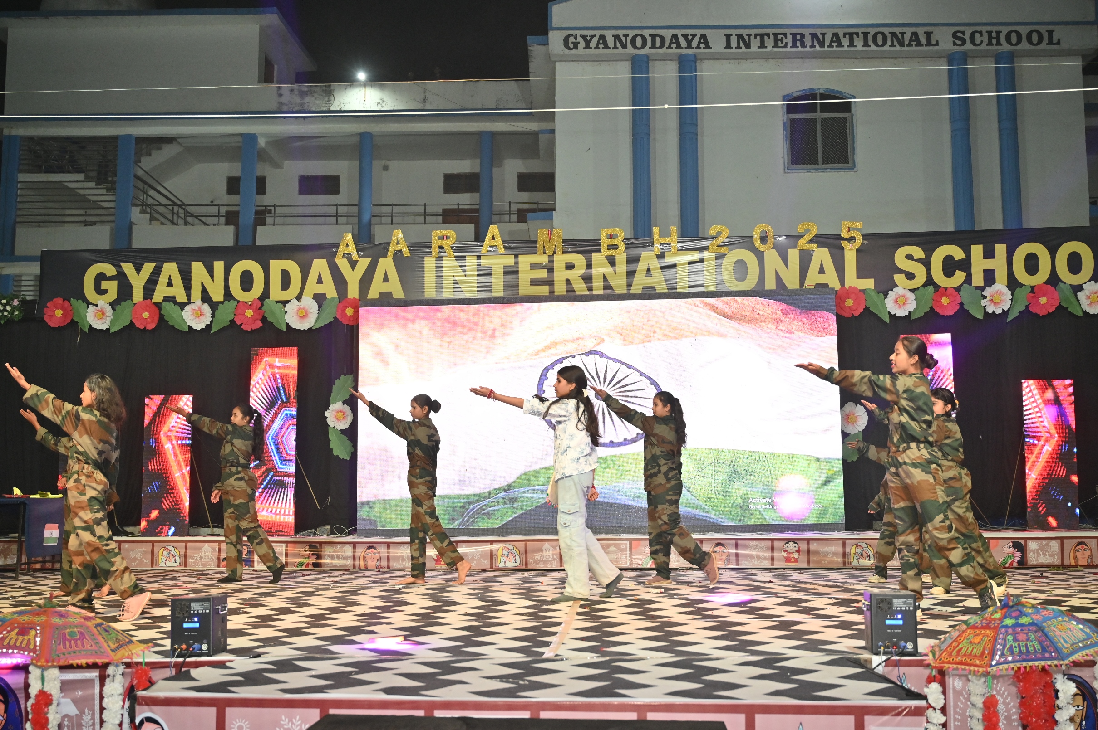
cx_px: 549
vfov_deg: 35.0
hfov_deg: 50.7
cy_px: 365
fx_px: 1158
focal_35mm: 38
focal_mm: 38
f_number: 4.5
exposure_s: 1/125
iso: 1600
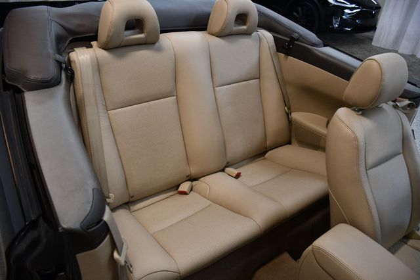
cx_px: 210
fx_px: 315
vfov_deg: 47.9
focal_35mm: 27
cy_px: 140
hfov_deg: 67.4
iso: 1000
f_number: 3.5
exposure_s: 1/125
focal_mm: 18
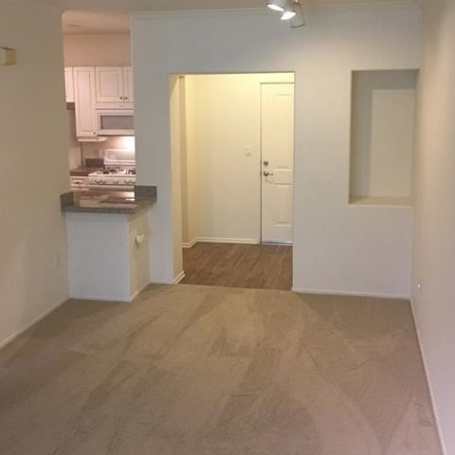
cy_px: 187
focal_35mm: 41
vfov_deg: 40.8
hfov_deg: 40.9
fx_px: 610
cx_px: 227
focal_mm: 4.15
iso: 64
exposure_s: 1/15
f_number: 2.2
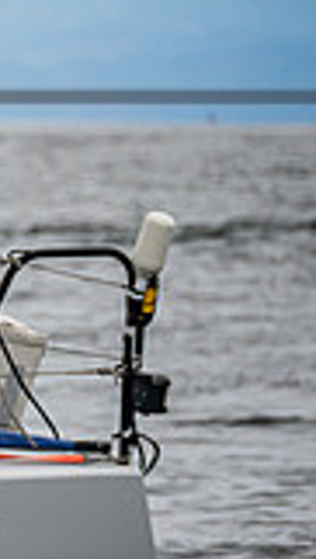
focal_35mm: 979
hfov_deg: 1.2
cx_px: -649
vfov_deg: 2.2
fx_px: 14530
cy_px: 179
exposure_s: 1/2000
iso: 640
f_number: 8
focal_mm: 260
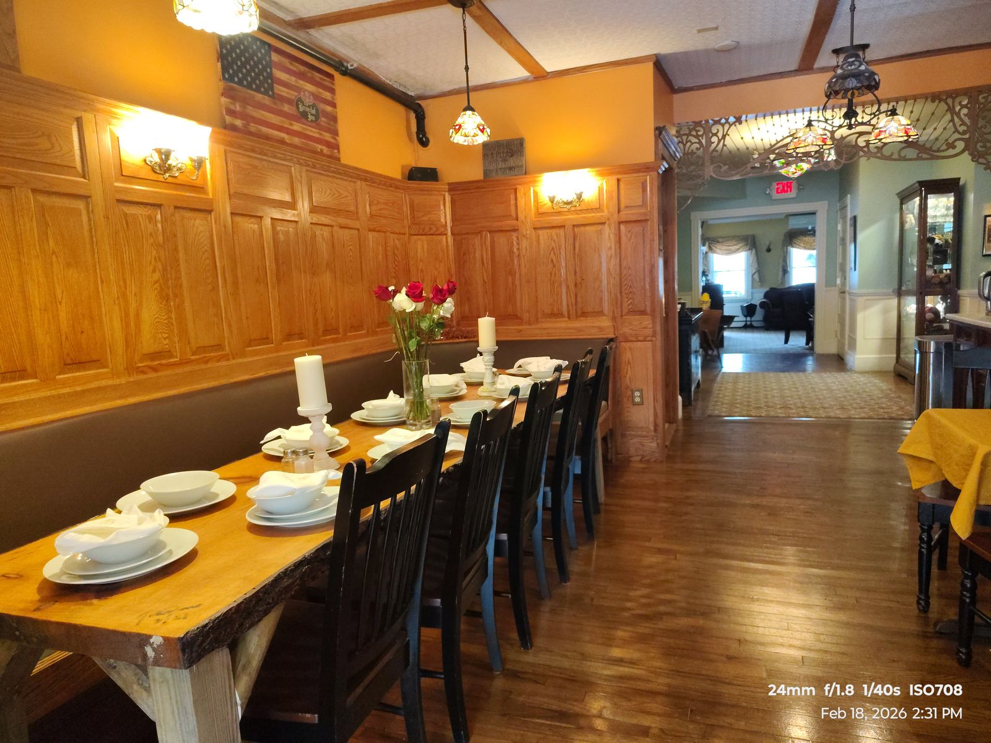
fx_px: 687
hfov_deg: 71.6
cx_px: 496
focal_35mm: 24
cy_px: 372
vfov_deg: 56.8
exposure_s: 1/40
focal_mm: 5.56
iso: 708
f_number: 1.8
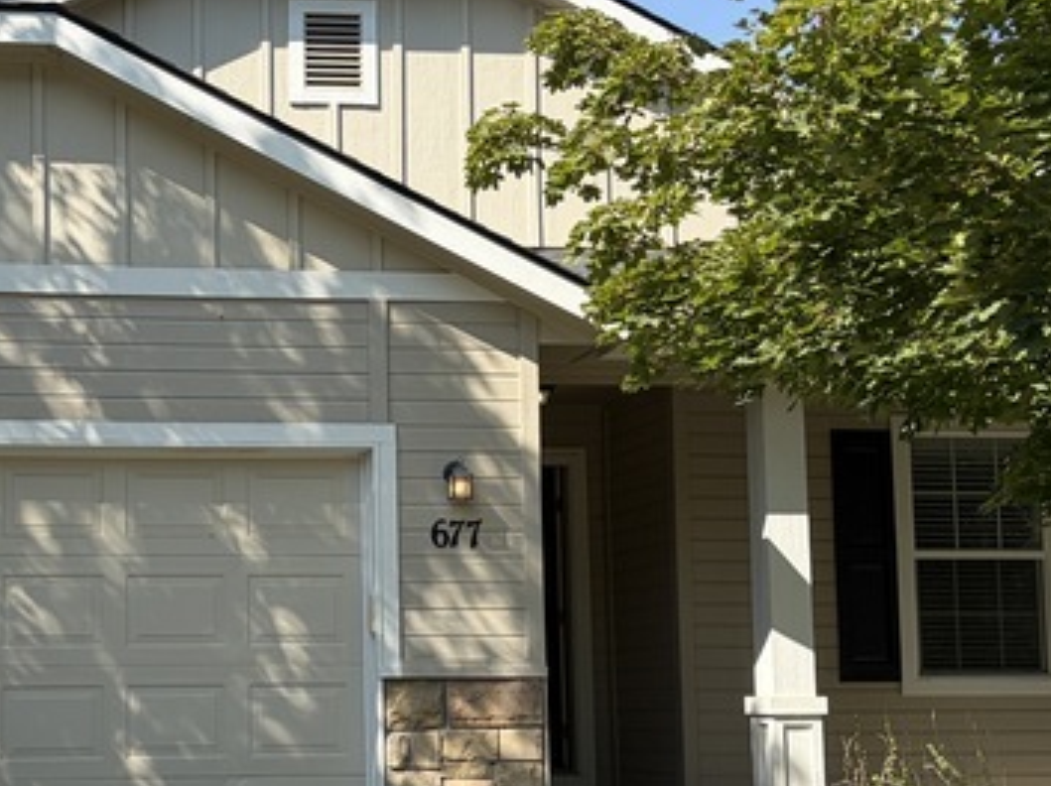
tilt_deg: +6.1
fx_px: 1790
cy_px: 512
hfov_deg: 31.9
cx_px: 223
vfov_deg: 24.7
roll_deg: +1.0
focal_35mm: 59
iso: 50
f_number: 1.6
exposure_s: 1/2012
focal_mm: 5.96
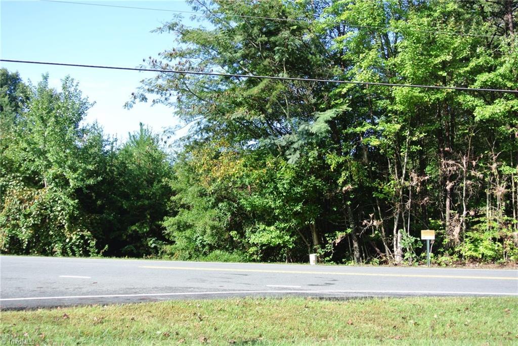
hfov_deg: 48.4
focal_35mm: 40
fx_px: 576
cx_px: 259
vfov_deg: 33.4
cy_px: 173
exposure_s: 1/250
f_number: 4.2
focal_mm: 15.1
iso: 100
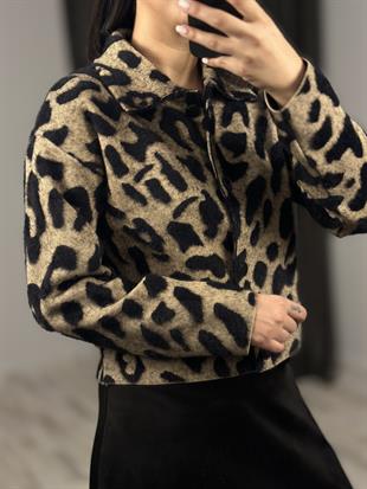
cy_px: 244
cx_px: 184
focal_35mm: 48
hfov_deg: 30.3
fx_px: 678
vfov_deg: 39.6
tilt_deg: -34.7
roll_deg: +6.6
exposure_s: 1/100
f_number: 1.78
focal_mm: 6.86
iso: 125
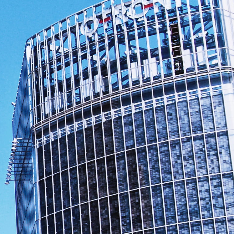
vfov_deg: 14.5
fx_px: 910
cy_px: 214
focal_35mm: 119
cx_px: -136
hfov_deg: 13.6
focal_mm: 18
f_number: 8
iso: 100
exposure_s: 1/250
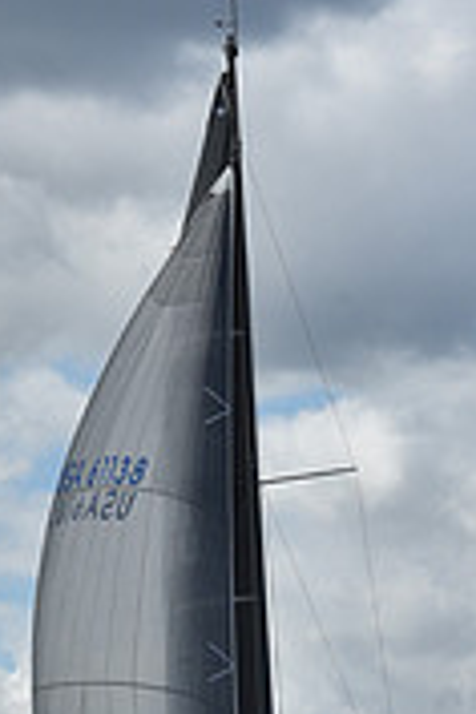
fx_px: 6822
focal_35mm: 344
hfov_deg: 4.0
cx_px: 143
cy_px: 682
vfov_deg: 6.0
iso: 250
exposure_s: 1/800
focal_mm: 105
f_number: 11
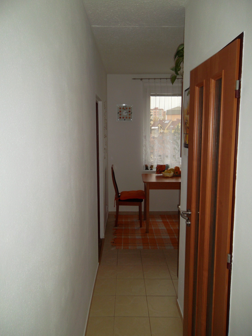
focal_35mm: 27
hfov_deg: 51.4
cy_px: 168
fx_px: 262
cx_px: 126
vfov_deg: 65.3
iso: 100
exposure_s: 1/45
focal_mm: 4.9
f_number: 3.5
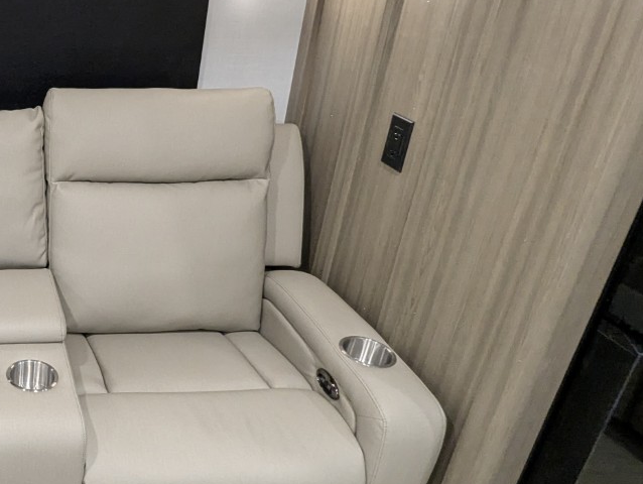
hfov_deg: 43.6
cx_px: -23
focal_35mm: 35
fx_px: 651
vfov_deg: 40.7
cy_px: 212
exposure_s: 1/36.2
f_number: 2.2
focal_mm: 2.35
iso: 271
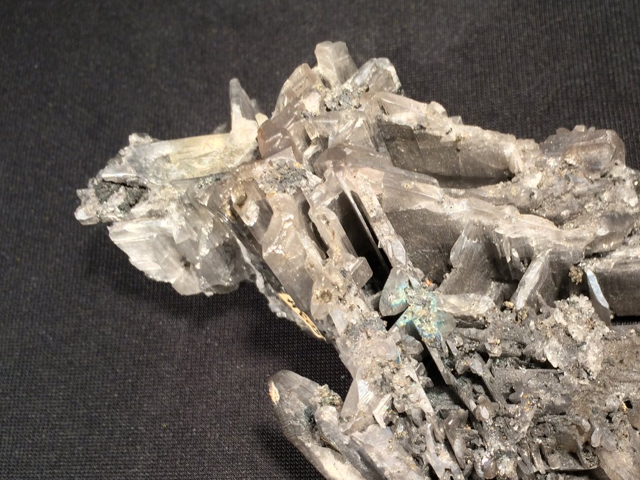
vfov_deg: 34.9
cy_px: 302
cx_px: 438
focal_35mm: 41
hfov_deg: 44.9
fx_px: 758
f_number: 2.2
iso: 40
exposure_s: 1/40
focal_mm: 4.15
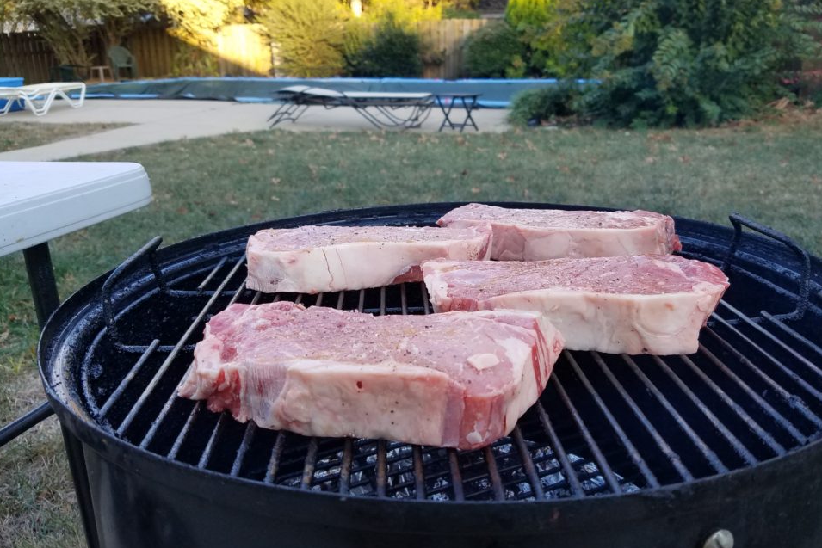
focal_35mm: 29
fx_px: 662
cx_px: 431
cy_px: 229
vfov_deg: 44.8
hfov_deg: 63.6
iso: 50
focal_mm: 4.2
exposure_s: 1/176
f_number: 1.7
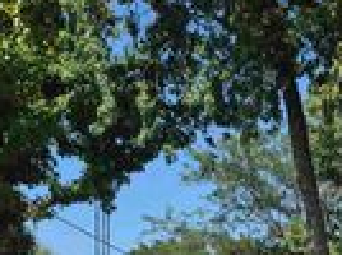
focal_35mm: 86
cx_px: 265
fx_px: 848
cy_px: 328
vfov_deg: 16.2
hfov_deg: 22.5
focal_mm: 5.4
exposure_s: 1/1776
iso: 25
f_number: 1.8
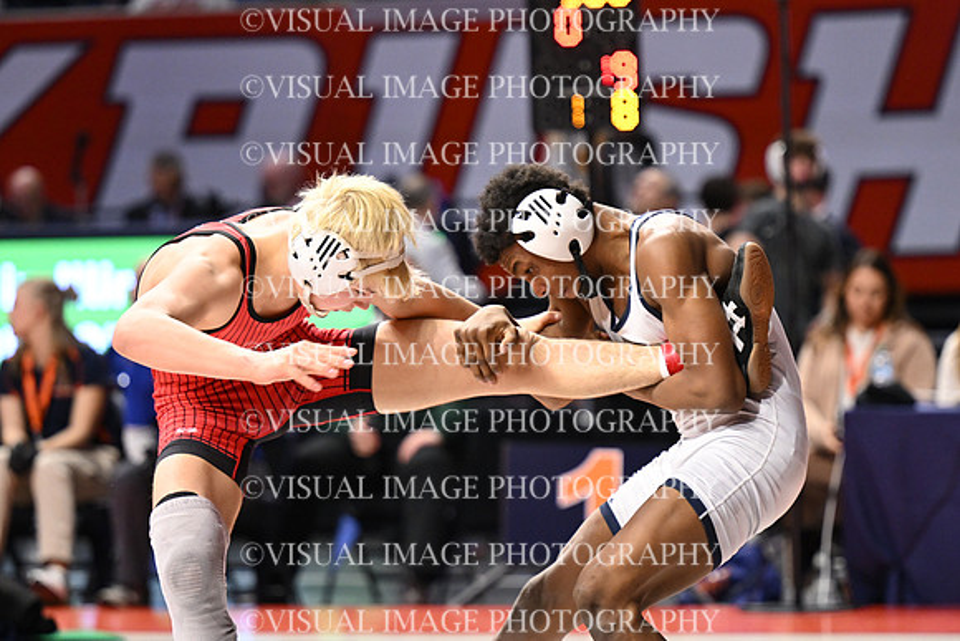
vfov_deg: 6.8
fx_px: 5388
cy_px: 320
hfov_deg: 10.2
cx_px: 480
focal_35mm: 202
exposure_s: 1/1000
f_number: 2.8
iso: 2800
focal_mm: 135
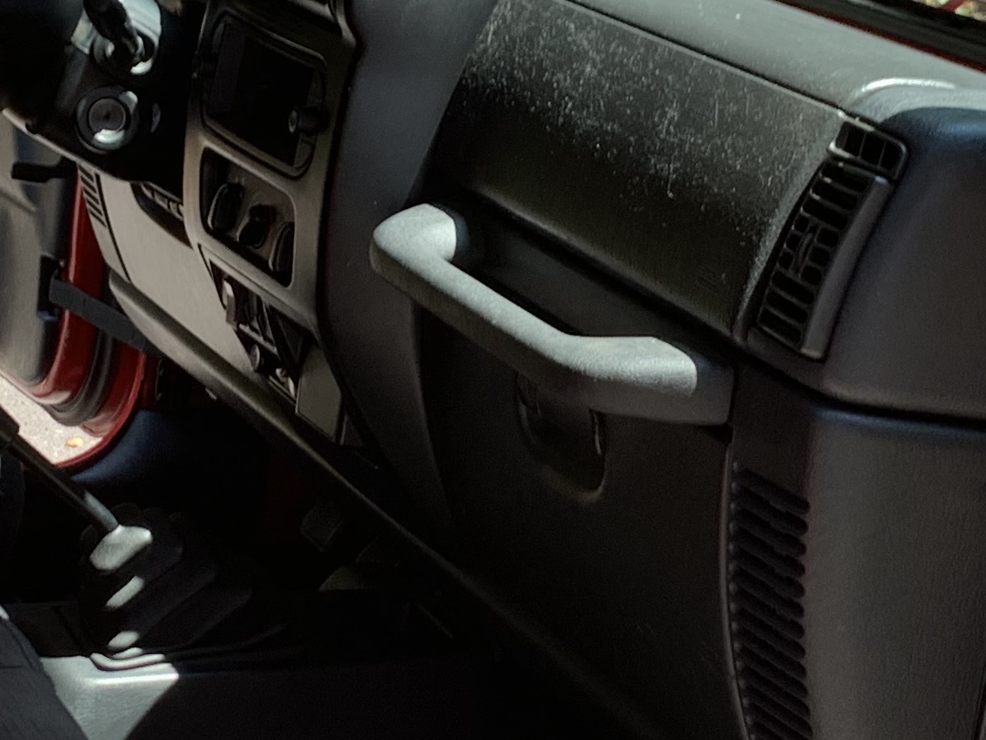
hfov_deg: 20.1
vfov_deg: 15.2
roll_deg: +2.8
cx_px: 254
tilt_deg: -11.9
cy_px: 275
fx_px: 2763
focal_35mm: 97
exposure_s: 1/124
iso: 25
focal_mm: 4.25
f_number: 1.8
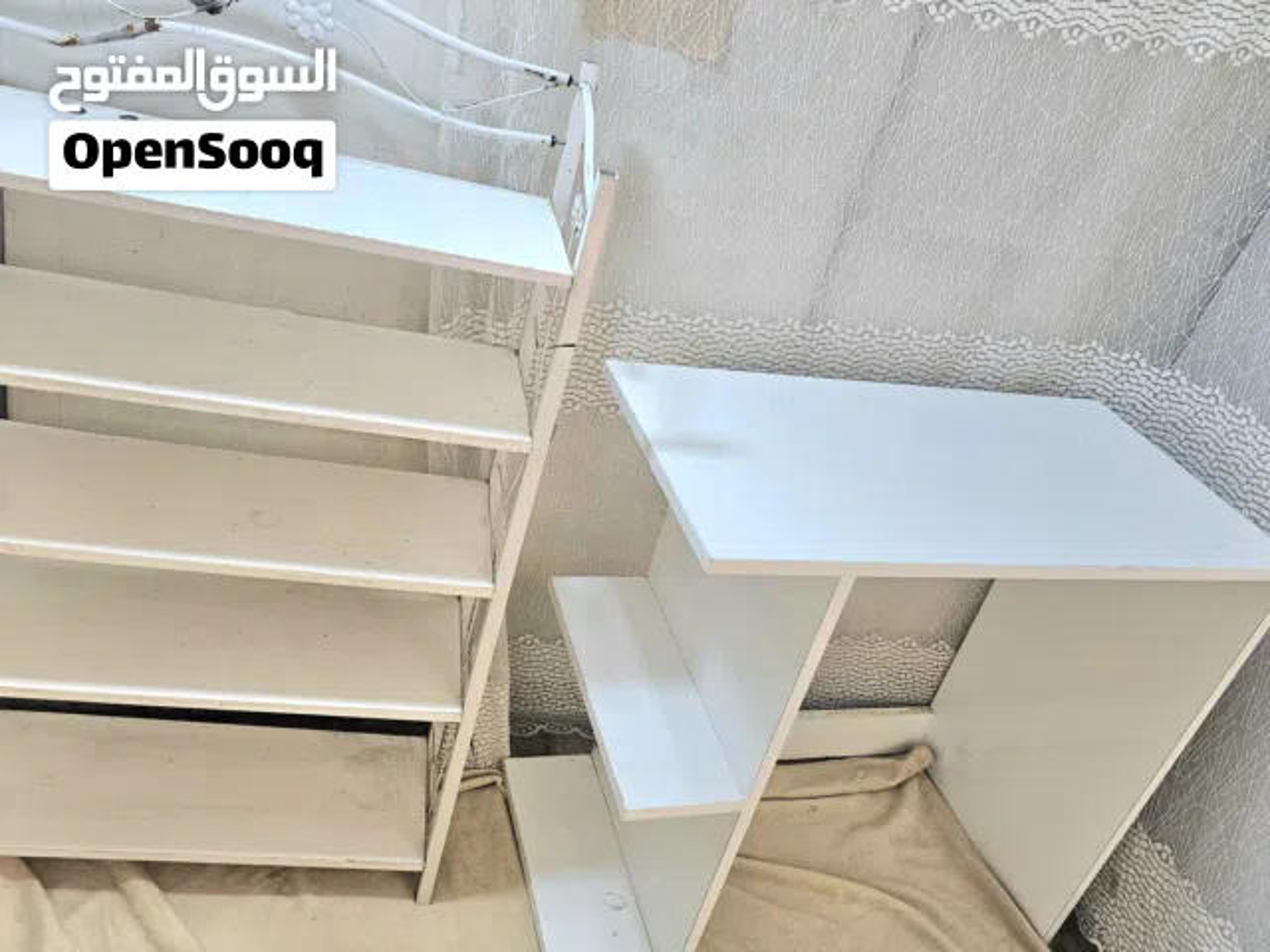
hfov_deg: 73.9
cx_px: 635
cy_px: 476
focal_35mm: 23
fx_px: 844
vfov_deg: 58.9
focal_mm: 6.3
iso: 200
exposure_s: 1/51
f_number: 1.7
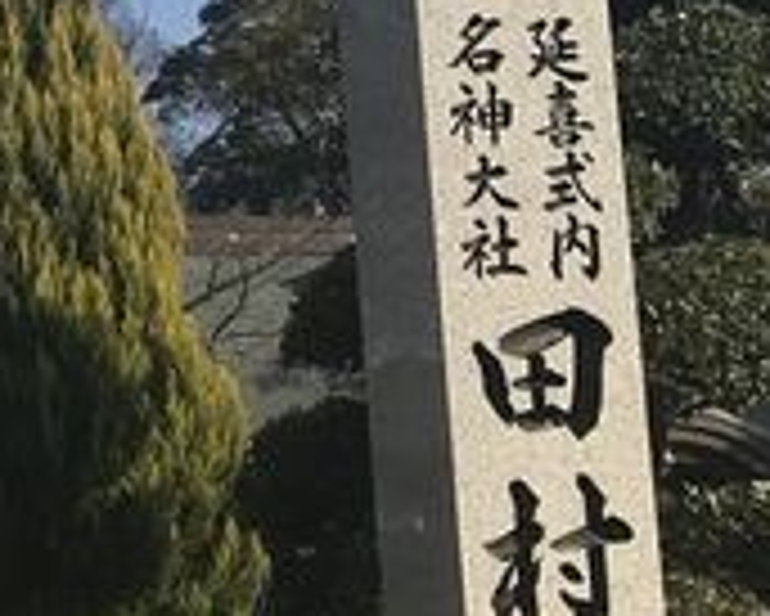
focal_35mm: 130
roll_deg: -0.3
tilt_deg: +14.8
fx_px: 2964
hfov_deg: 13.7
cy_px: -20
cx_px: -480
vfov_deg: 11.7
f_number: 1.8
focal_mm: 3.99
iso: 20
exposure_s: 1/2283
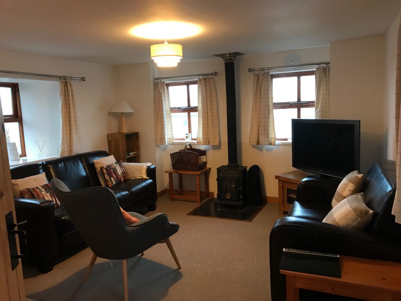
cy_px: 150
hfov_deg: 63.4
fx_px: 324
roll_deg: +2.9
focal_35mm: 28
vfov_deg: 49.7
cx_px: 200
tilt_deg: -5.6
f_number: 1.8
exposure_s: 1/17
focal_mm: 3.99
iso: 100
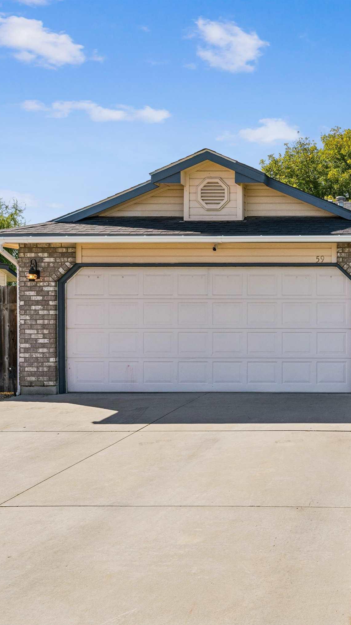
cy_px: 314
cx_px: 403
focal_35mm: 38
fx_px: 629
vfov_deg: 52.8
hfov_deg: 27.9
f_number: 13
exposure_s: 1/250
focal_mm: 24
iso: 400
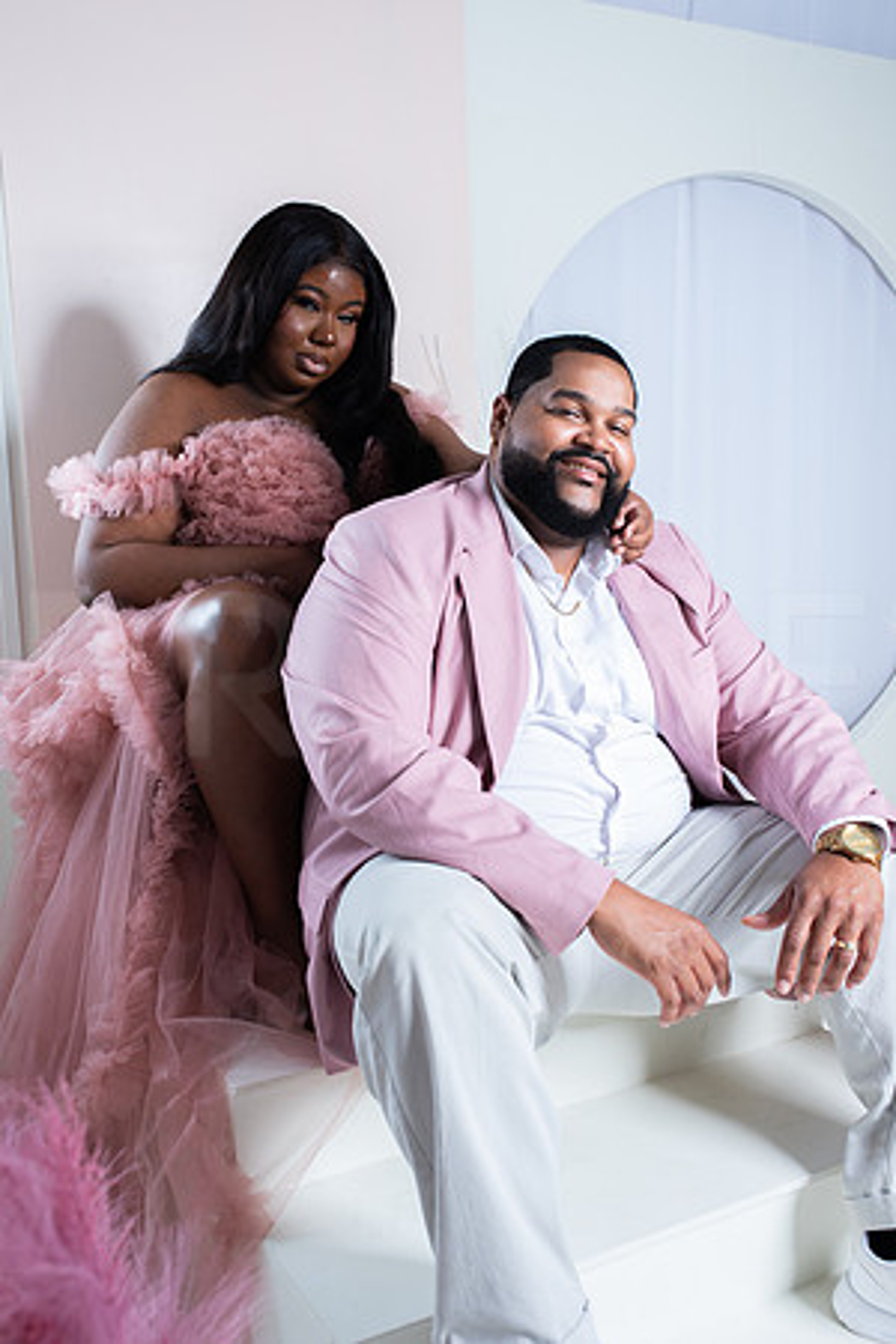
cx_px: 448
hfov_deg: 37.9
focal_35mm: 35
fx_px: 1307
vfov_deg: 54.4
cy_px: 672
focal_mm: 35
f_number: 5.6
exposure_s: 1/200
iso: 100
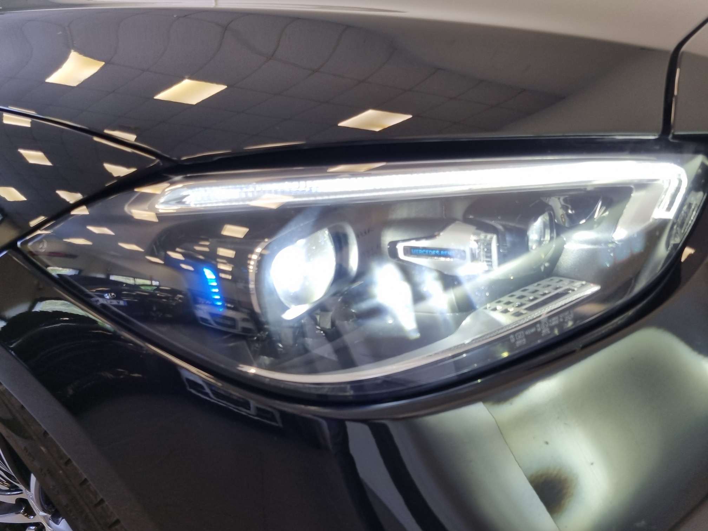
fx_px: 532
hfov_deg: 67.3
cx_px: 354
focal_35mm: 26
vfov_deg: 53.1
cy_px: 266
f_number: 1.8
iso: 50
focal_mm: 5.4
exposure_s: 1/68
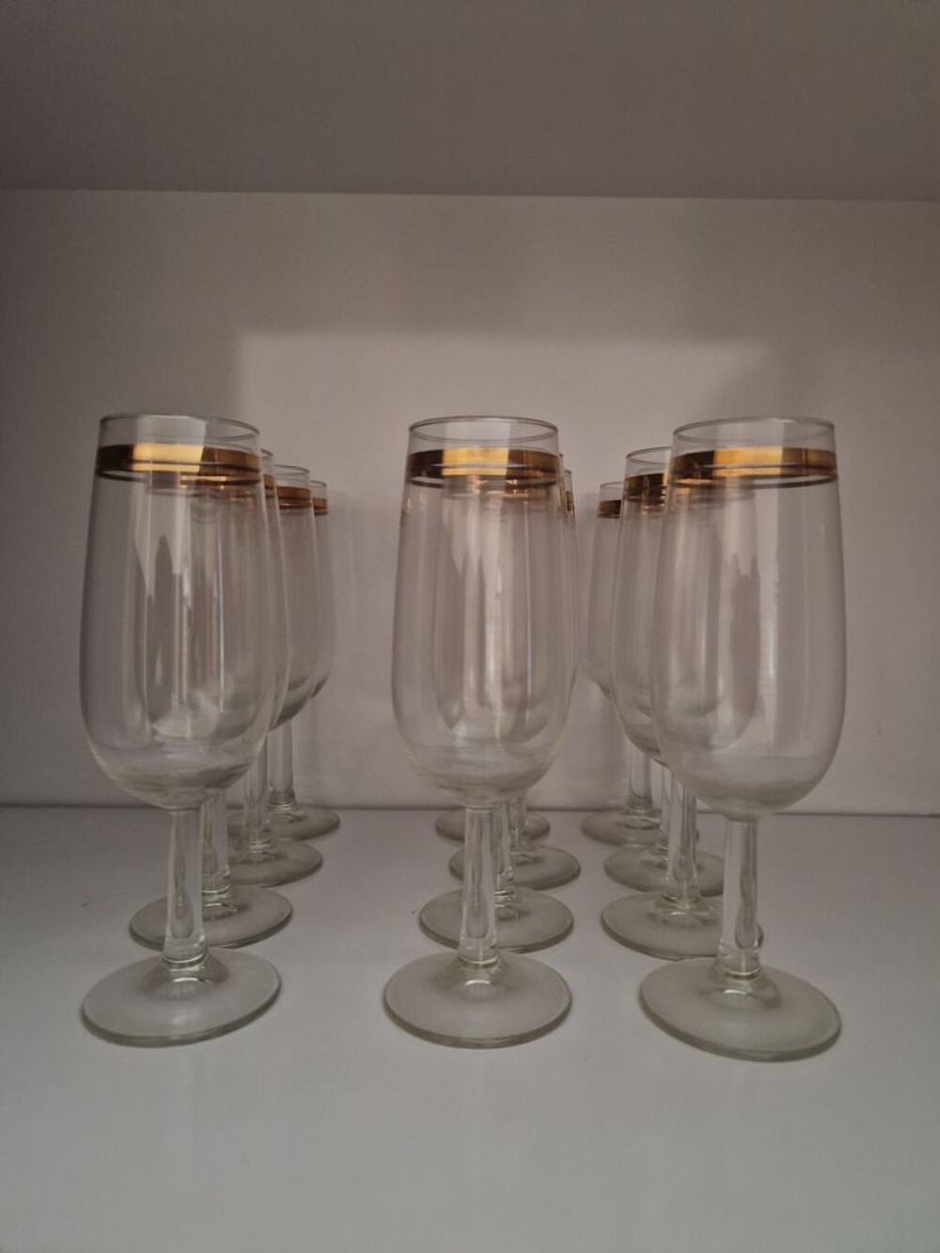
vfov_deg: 73.9
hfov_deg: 58.9
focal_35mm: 23
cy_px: 626
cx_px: 470
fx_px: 833
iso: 800
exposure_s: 1/25
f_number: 1.8
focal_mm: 5.4
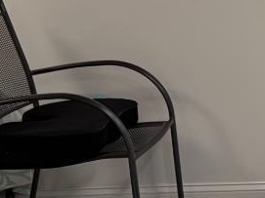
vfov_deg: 10.2
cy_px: -18
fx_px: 1102
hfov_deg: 11.8
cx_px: 575
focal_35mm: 144
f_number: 1.6
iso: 100
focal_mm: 5.96
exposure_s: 1/120
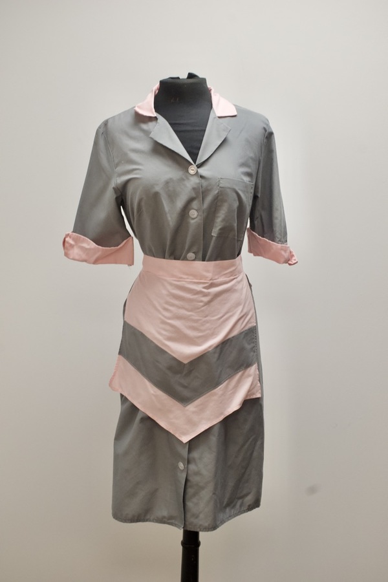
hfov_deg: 22.6
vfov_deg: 33.4
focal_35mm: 60
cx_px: 194
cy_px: 291
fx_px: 970
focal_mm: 40
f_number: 9
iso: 1600
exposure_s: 1/60
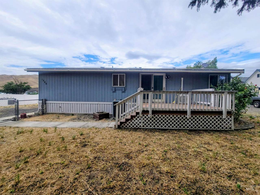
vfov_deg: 89.9
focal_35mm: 13
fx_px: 98
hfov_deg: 106.2
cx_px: 130
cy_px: 98
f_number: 2.2
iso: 64
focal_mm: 2.2
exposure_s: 1/1889
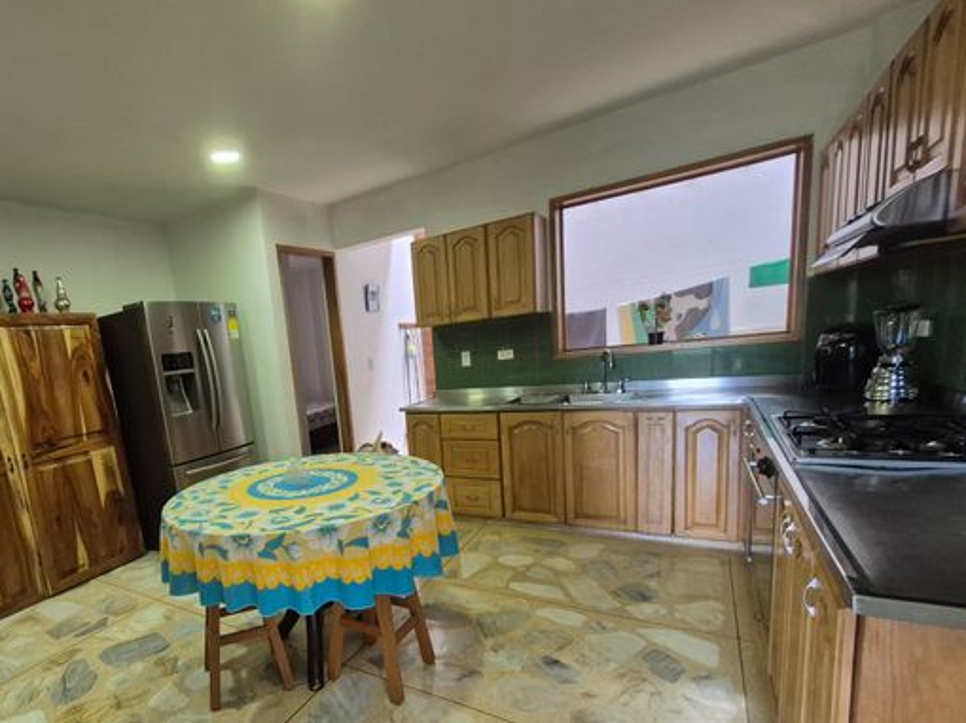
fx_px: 474
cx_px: 340
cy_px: 439
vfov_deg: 73.8
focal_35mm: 17
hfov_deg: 88.5
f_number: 2.2
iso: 200
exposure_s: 1/50
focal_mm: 1.74
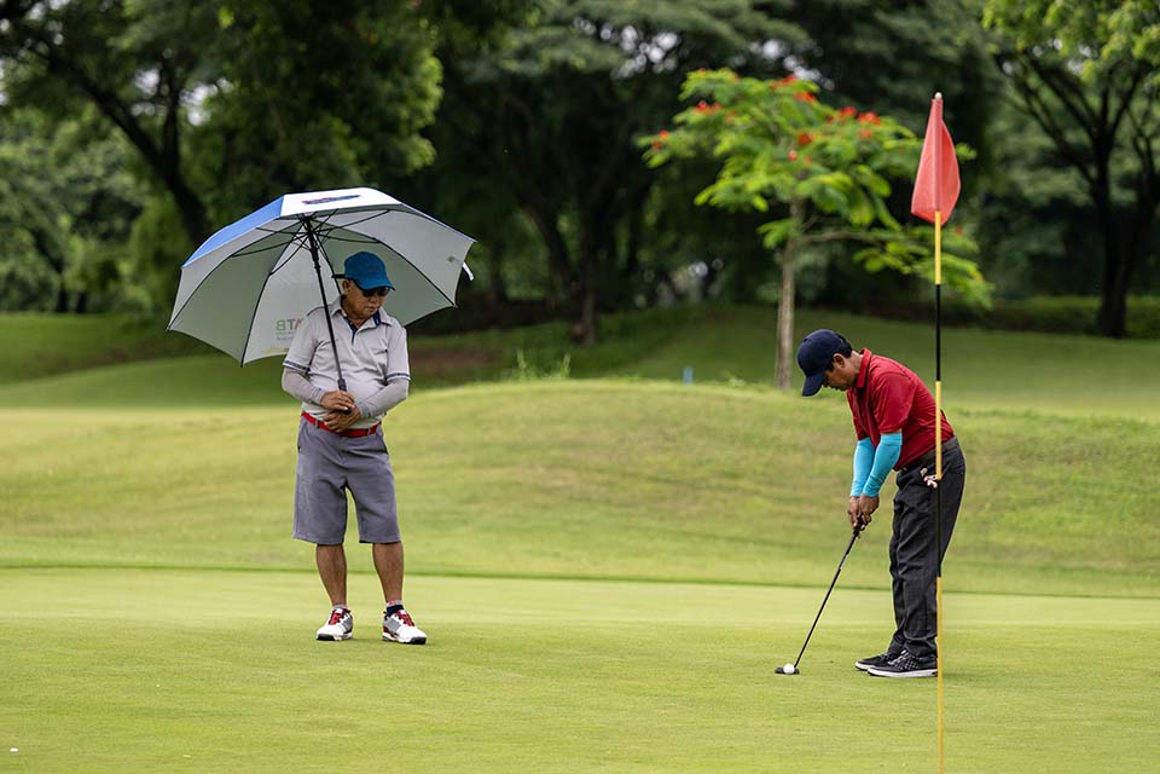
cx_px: 580
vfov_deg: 9.5
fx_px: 4672
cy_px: 387
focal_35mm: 145
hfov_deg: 14.2
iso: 280
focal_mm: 145
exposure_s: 1/3200
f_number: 2.8
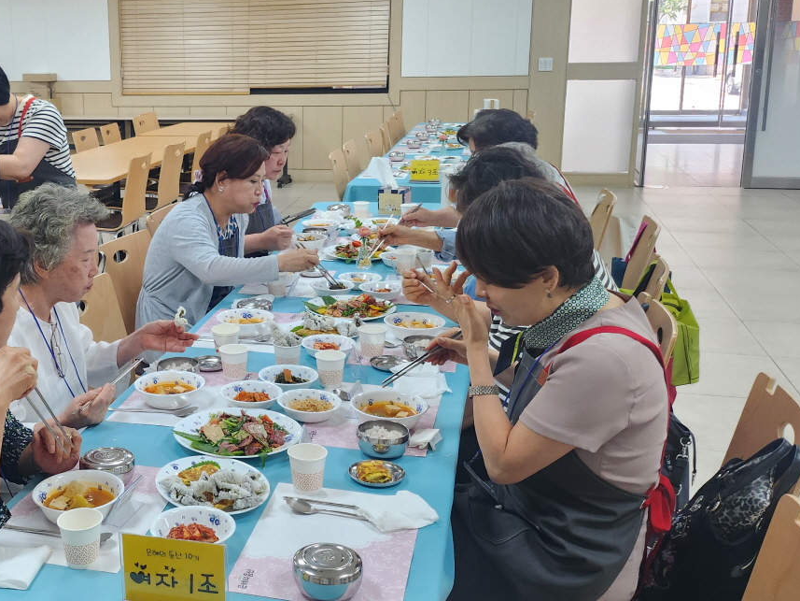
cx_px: 197
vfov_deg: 34.3
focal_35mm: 42
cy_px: 244
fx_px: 971
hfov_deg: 43.3
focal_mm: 5
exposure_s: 1/120
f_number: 1.8
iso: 160
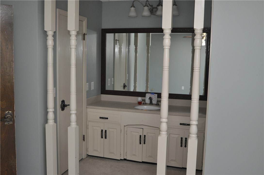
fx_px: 264
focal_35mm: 36
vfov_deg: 36.8
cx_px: 132
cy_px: 88
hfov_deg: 53.2
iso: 800
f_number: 4.5
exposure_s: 1/60
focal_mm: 24
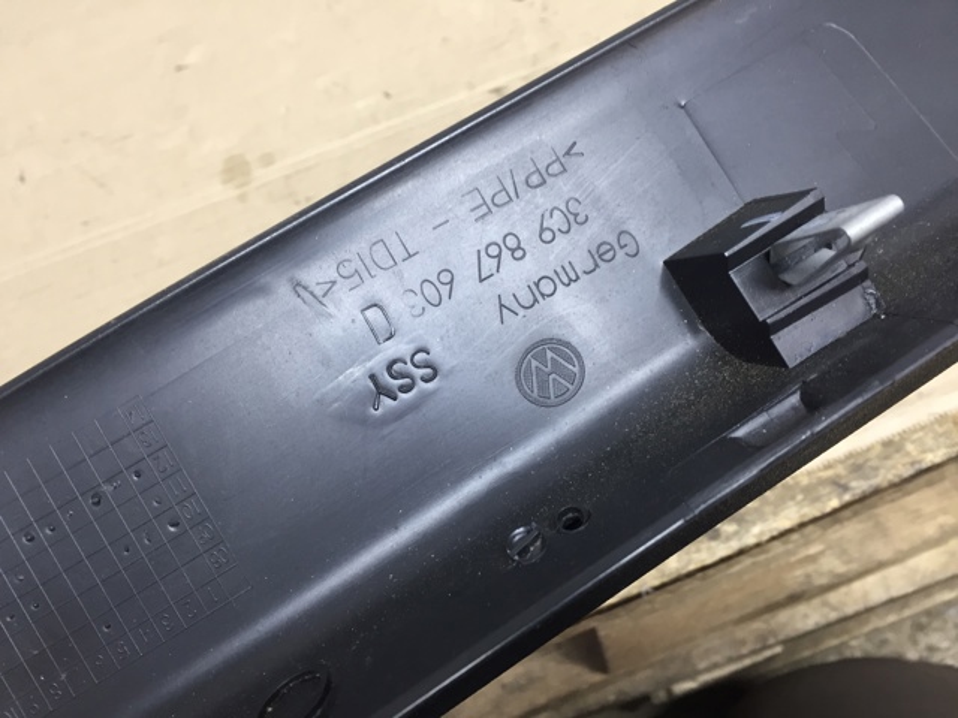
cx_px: 479
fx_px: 803
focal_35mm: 29
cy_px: 359
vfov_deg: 48.2
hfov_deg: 61.7
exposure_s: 1/33
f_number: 2.2
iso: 80
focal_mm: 4.15
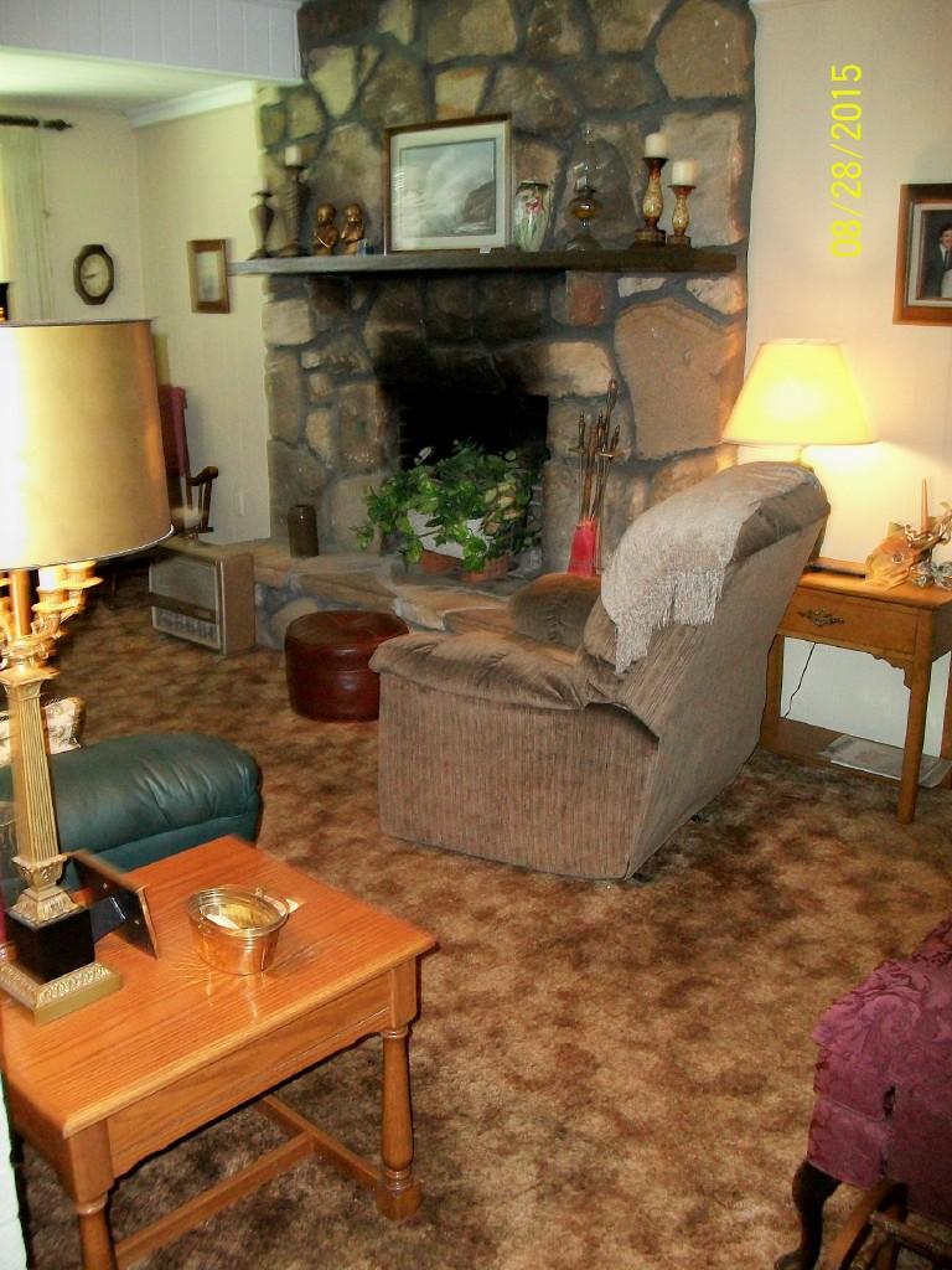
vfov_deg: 56.8
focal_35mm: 32
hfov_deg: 44.2
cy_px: 635
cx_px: 476
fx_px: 1173
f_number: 2.9
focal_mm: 5.7
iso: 240
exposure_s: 1/30
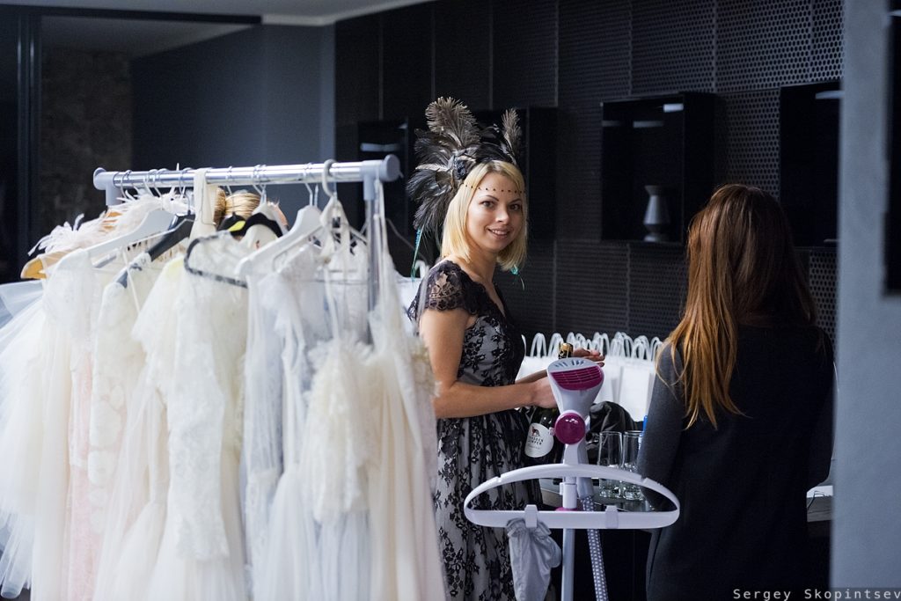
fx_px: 1752
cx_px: 450
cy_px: 300
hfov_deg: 28.8
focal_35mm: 70
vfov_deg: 19.5
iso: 3200
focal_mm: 70
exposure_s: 1/320
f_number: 2.8
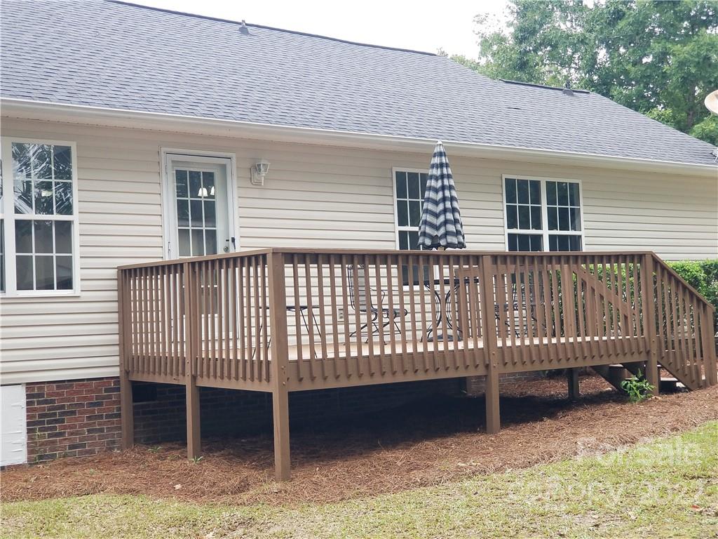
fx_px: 1079
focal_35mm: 52
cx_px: 359
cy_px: 270
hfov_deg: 36.8
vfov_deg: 28.0
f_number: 2.4
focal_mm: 6
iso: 32
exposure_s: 1/120
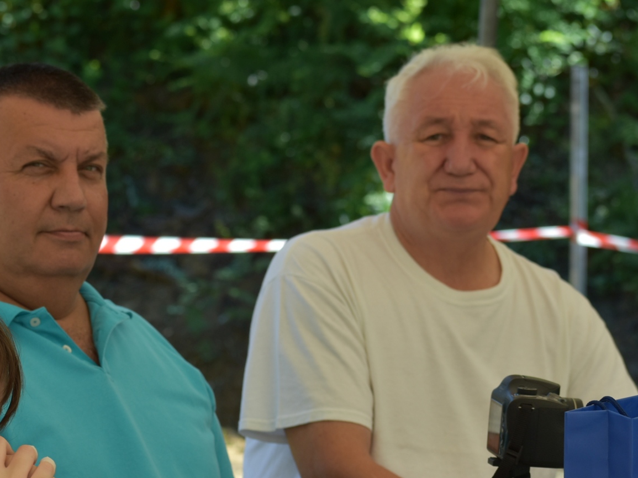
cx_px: 215
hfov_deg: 11.8
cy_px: 283
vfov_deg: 8.8
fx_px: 3096
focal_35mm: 168
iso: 200
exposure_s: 1/250
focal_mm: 70
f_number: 6.3
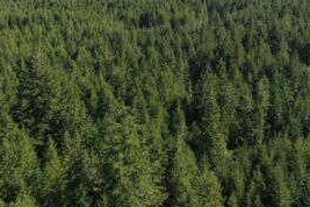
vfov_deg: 31.6
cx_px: 179
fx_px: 362
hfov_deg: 46.2
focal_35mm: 42
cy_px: 63
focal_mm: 14.45
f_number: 2.8
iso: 100
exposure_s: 1/500
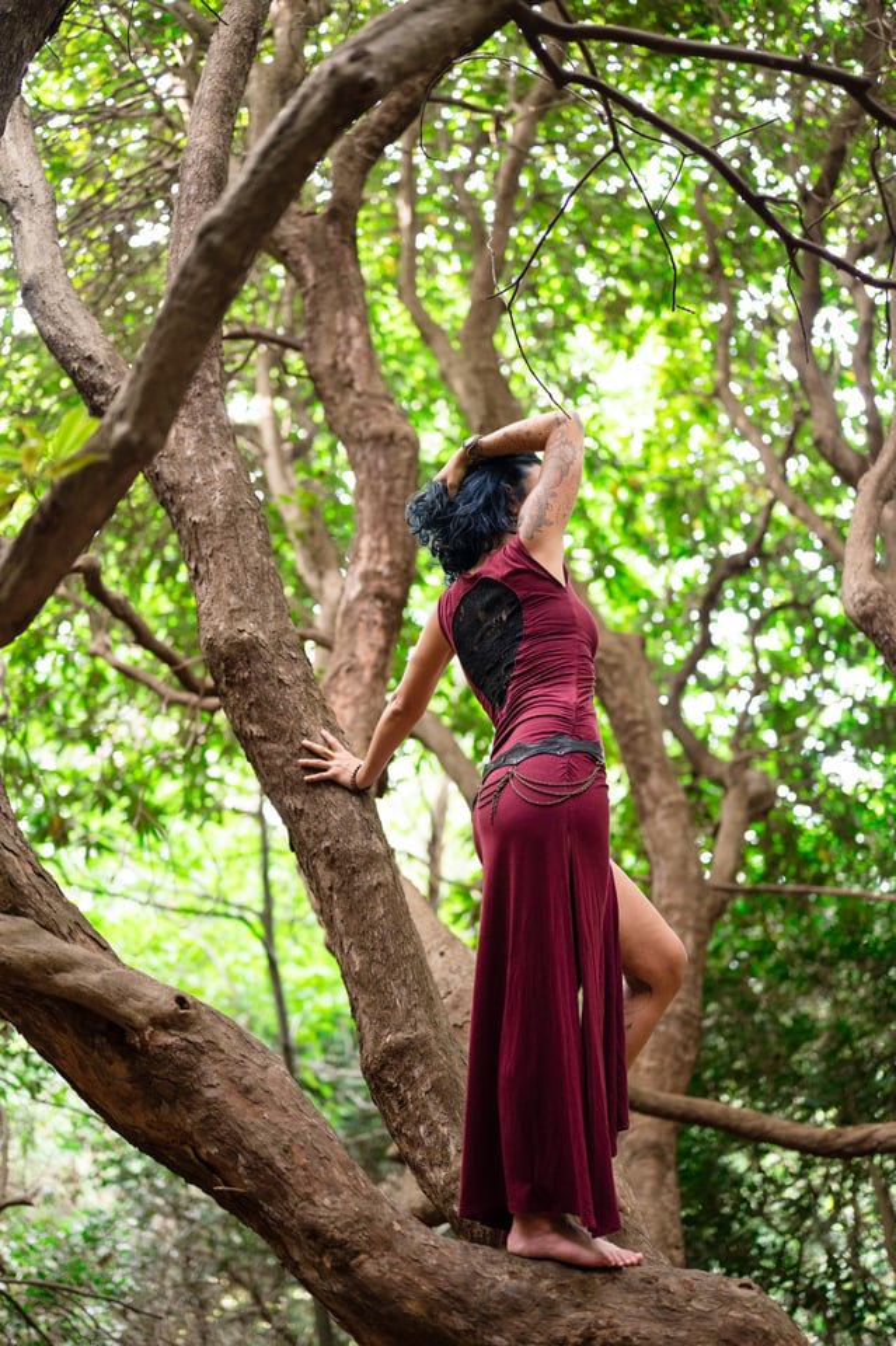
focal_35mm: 50
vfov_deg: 39.6
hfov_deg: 27.0
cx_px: 448
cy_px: 673
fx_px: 1869
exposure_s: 1/250
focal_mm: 50
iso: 1250
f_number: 2
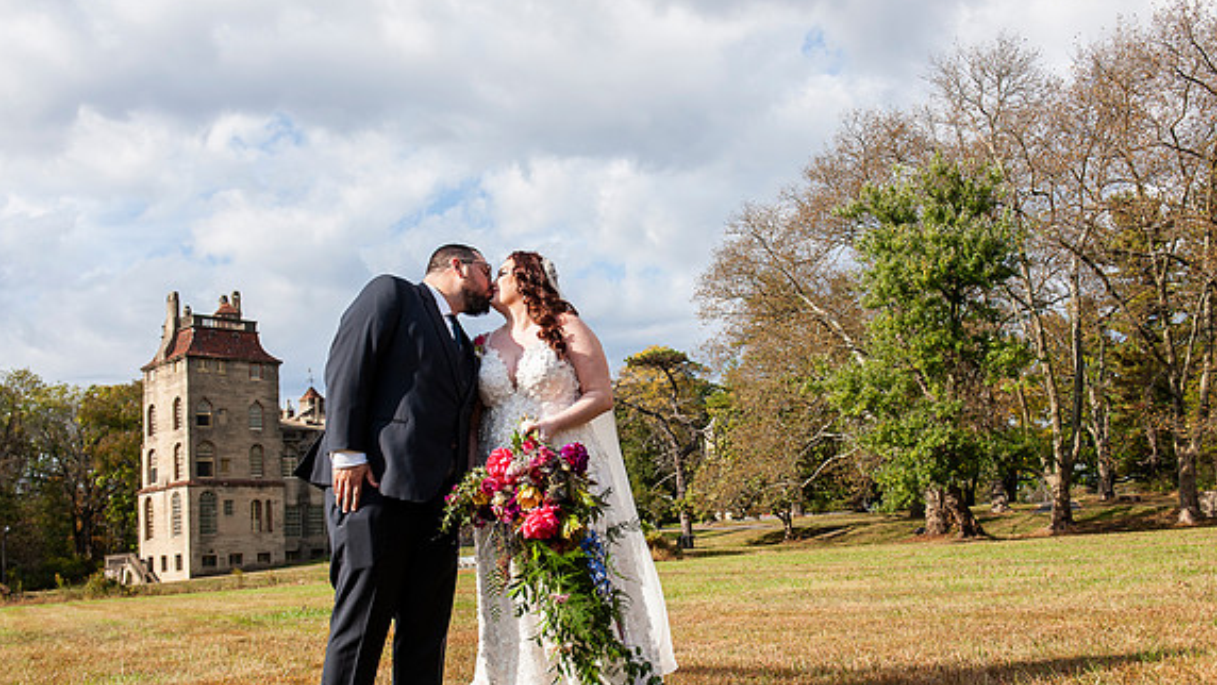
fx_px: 1162
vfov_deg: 32.8
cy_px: 401
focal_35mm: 36
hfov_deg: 55.3
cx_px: 629
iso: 200
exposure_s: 1/640
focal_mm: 32
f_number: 5.6
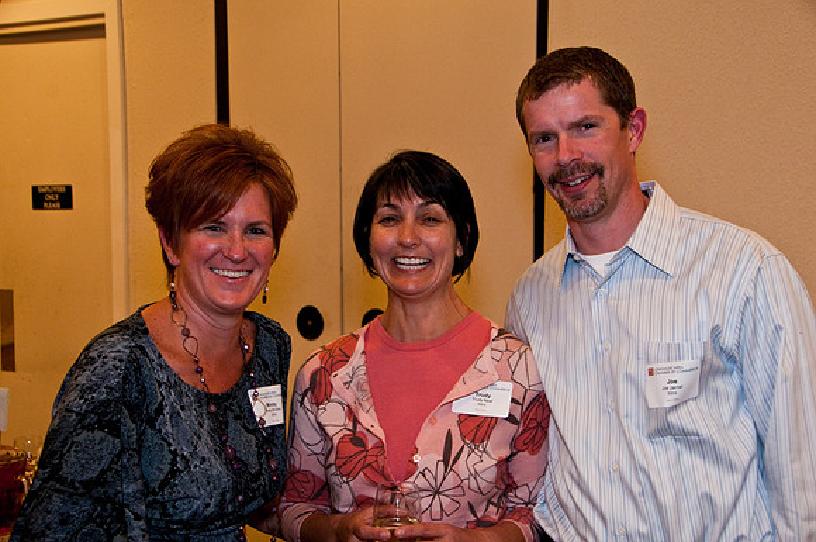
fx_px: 1086
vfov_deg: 28.0
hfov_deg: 41.2
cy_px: 271
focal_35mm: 48
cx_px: 408
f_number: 6.3
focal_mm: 32
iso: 640
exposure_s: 1/30
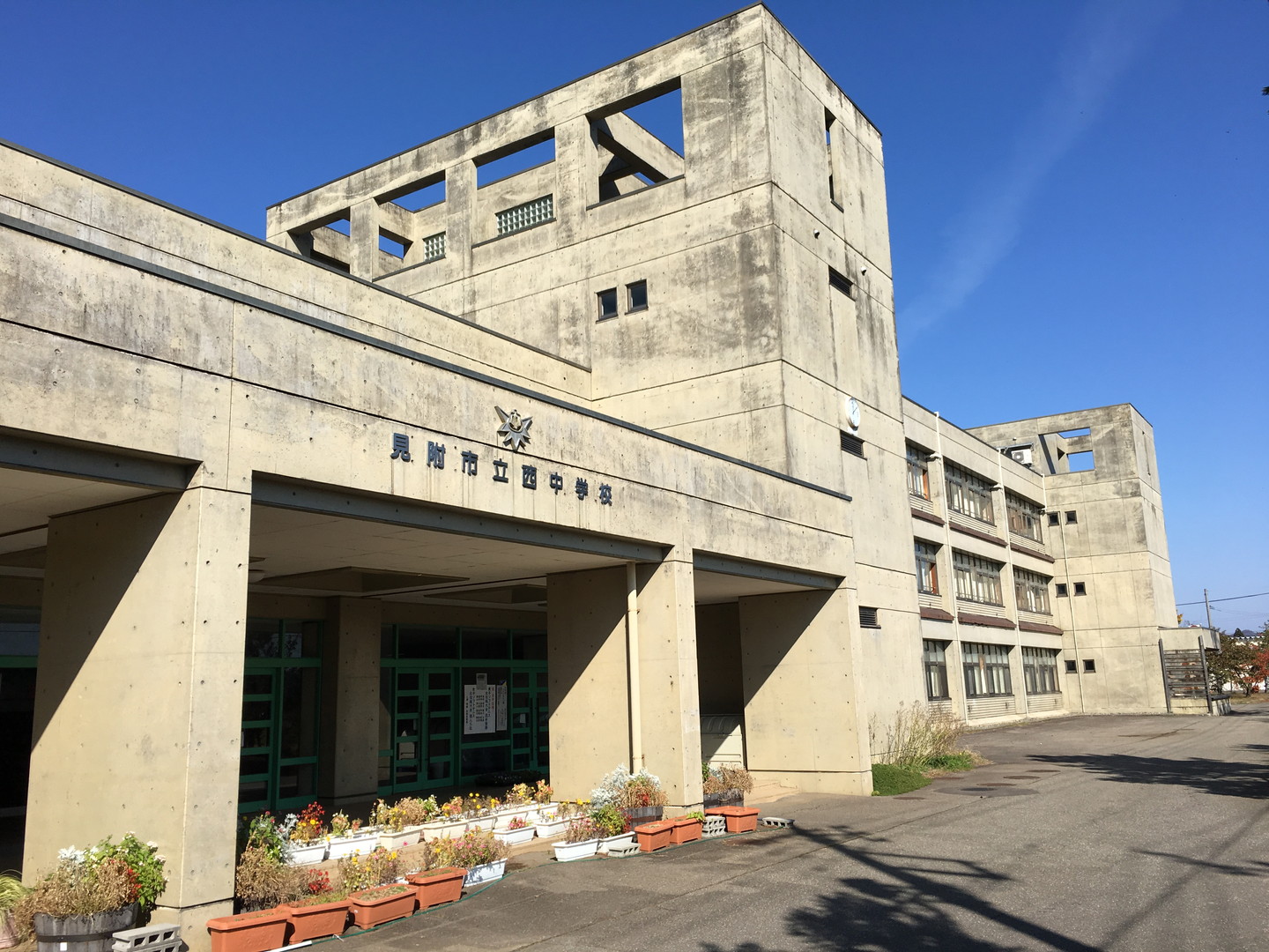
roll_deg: +1.0
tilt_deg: +11.8
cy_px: 476
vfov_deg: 48.2
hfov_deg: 61.7
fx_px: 1063
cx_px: 634
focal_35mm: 29
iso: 25
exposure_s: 1/1672
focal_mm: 4.15
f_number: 2.2
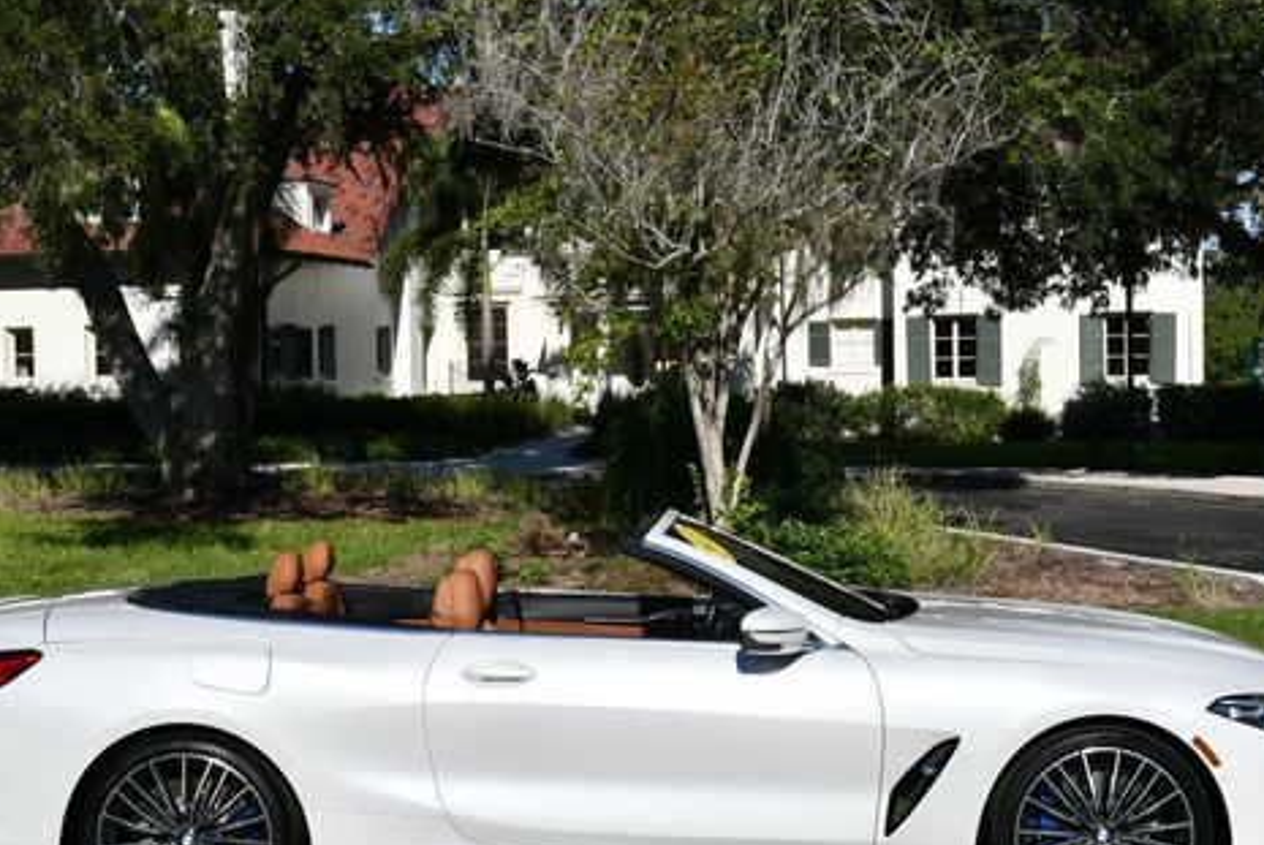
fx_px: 2319
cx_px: 650
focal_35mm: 66
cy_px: 484
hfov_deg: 30.5
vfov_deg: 20.6
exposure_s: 1/320
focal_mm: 24
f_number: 9
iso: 100
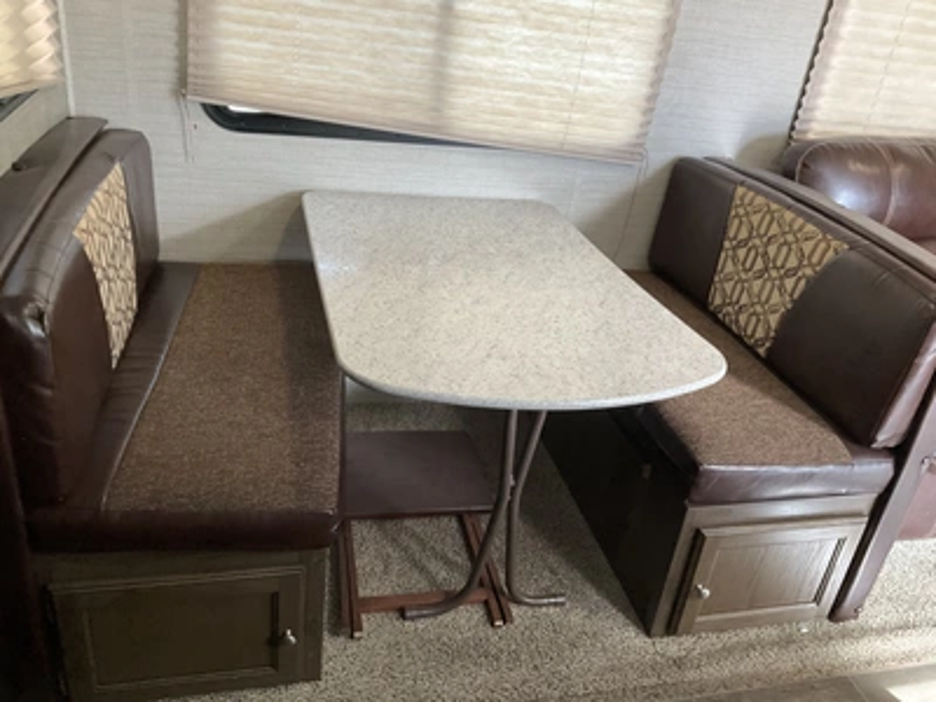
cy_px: 351
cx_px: 468
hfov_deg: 61.7
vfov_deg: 48.2
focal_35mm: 29
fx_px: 784
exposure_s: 1/60
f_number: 1.8
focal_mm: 3
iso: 80
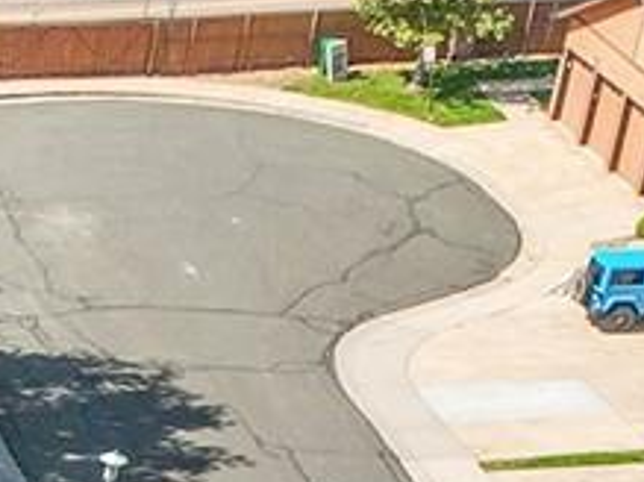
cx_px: -873
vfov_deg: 7.3
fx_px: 3254
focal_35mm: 175
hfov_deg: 10.0
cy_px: 1575
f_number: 2.8
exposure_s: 1/120
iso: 110
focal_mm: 12.29
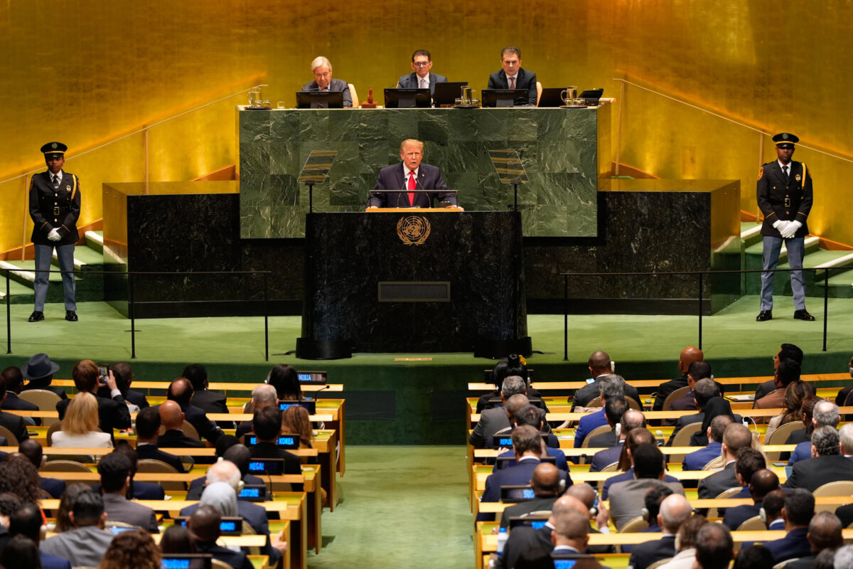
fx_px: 4265
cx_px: 426
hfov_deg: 11.4
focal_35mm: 180
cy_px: 284
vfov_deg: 7.6
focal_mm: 180
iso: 1600
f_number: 4
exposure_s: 1/125
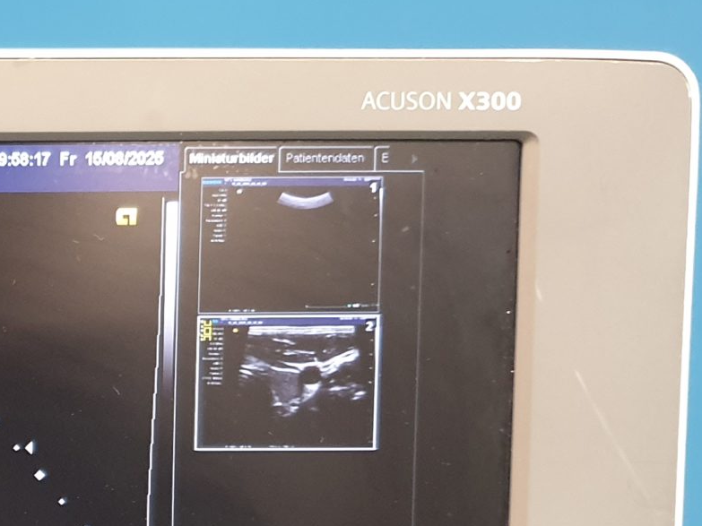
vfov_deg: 17.0
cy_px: 536
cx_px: -134
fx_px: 1724
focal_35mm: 85
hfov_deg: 21.4
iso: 320
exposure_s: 1/25
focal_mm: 4.3
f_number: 1.5
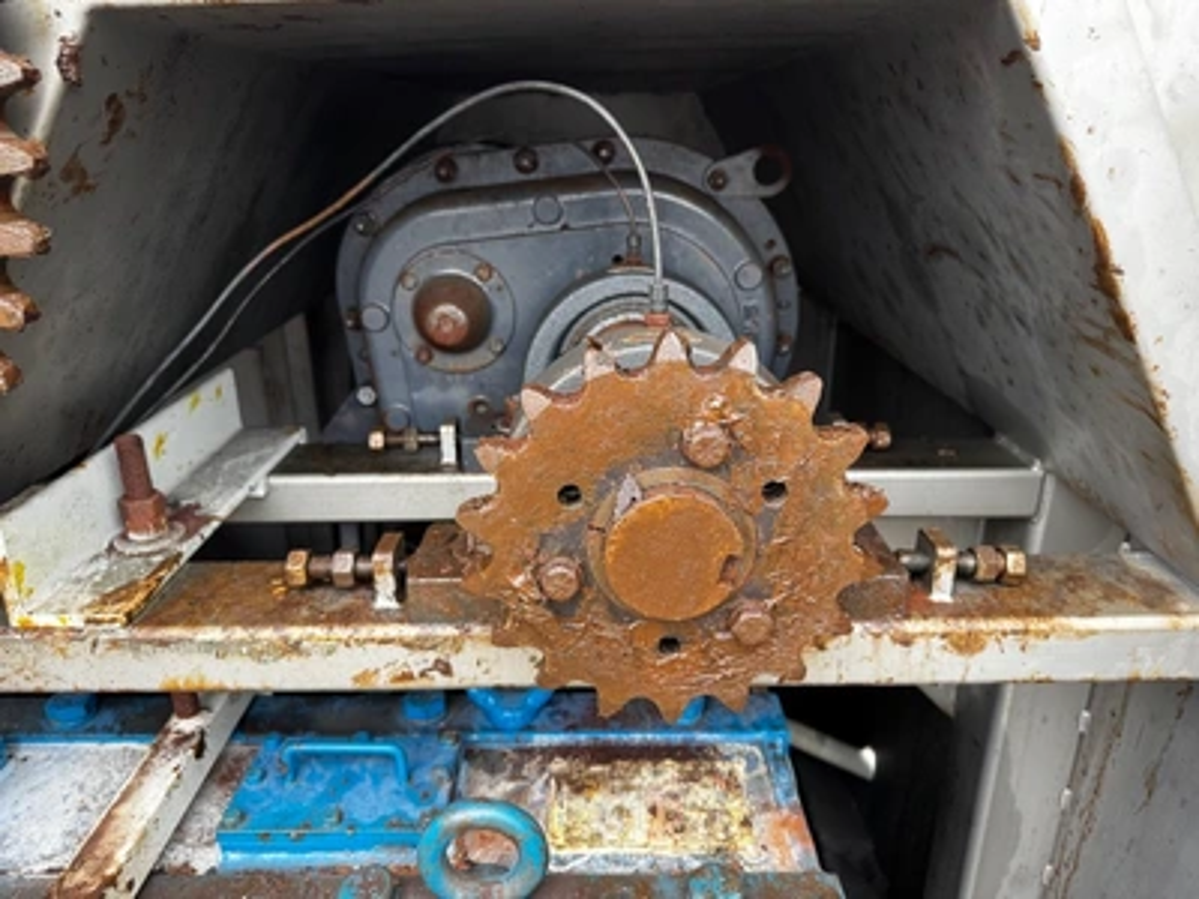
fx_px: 831
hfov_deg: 71.6
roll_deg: -0.9
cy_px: 450
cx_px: 600
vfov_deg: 56.8
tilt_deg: -21.3
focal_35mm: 24
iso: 200
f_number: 1.78
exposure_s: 1/65
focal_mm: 6.76
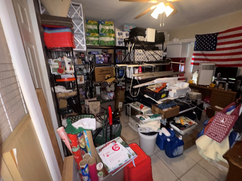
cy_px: 87
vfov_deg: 81.7
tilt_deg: -15.4
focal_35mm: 15
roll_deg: +1.1
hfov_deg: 98.2
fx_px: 105
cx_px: 123
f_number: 2.2
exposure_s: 1/30
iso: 400
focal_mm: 2.22
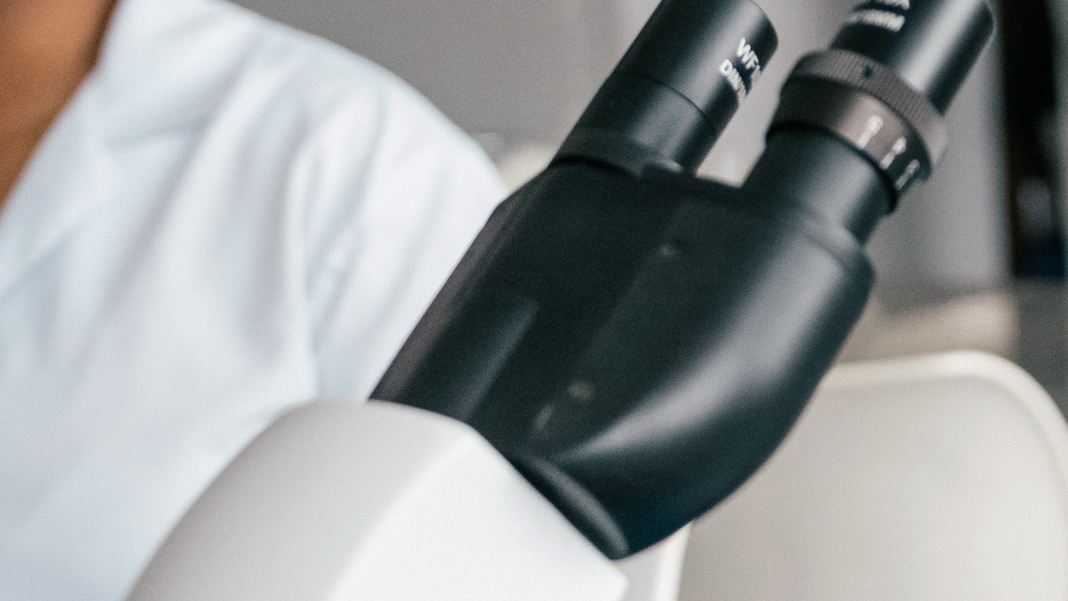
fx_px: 3030
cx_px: 1501
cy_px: 42
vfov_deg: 11.2
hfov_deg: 18.2
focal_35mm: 107
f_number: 2.8
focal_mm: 28
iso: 5000
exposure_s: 1/250
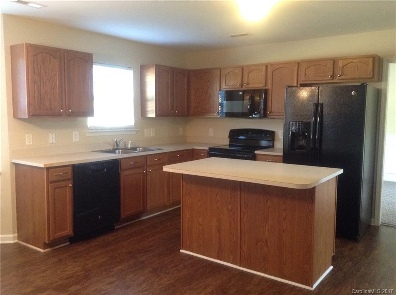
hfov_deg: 55.4
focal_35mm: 33
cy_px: 148
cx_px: 198
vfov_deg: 42.8
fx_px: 377
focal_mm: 3.3
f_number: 2.4
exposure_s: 1/15
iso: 250
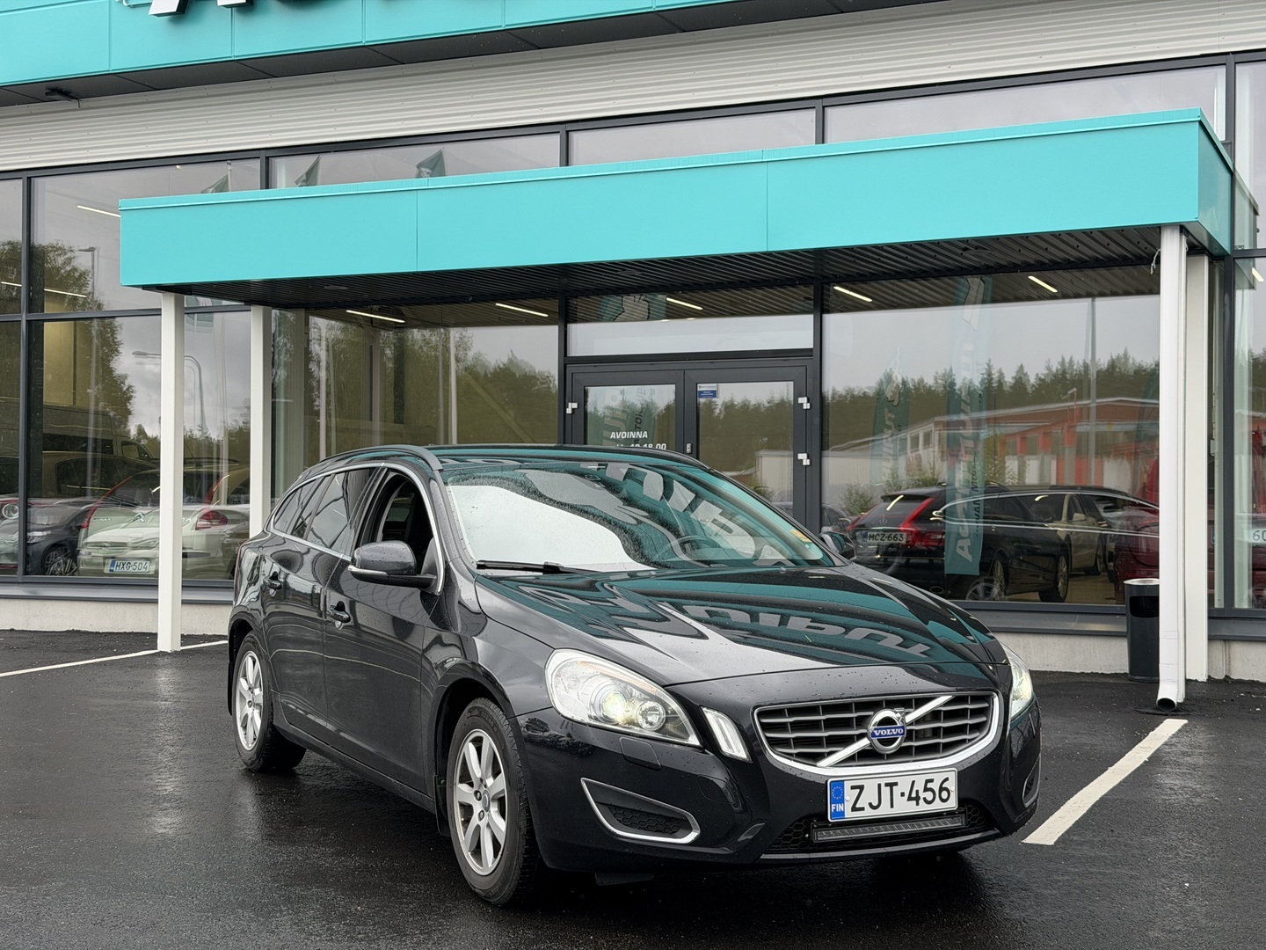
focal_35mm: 48
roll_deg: -0.9
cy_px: 475
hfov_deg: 39.7
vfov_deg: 30.3
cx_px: 633
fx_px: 1755
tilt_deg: +1.1
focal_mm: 6.76
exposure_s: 1/519
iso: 64
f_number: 1.78
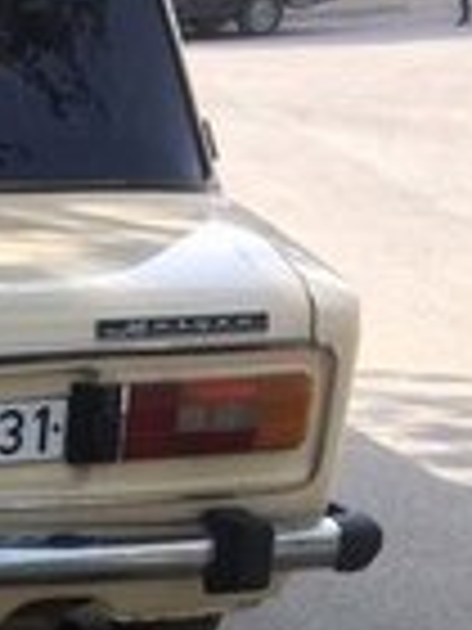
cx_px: -297
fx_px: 1873
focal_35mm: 103
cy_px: 860
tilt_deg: -28.8
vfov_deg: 17.7
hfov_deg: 13.3
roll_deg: +4.7
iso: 32
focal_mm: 4.15
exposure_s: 1/306
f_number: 2.2
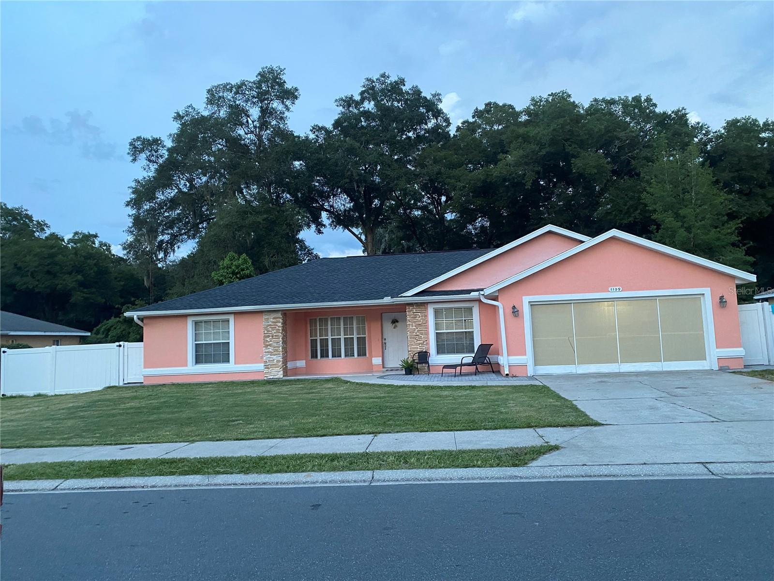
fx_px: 581
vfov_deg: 53.1
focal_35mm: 26
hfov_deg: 67.3
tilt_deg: +7.1
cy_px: 290
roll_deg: +2.2
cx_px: 387
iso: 320
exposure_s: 1/60
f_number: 1.8
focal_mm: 4.25
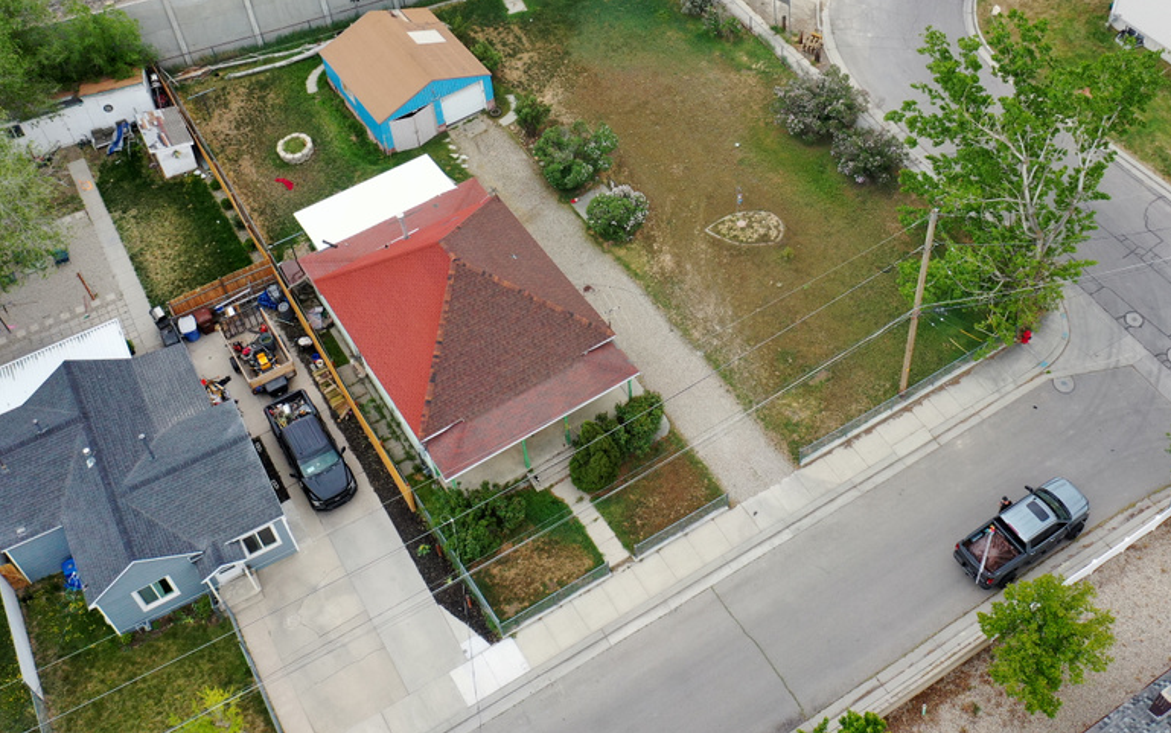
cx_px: 658
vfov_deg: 33.3
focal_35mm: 38
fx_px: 1213
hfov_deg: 51.4
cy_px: 234
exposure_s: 1/60
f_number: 2.8
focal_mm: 10.26
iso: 400
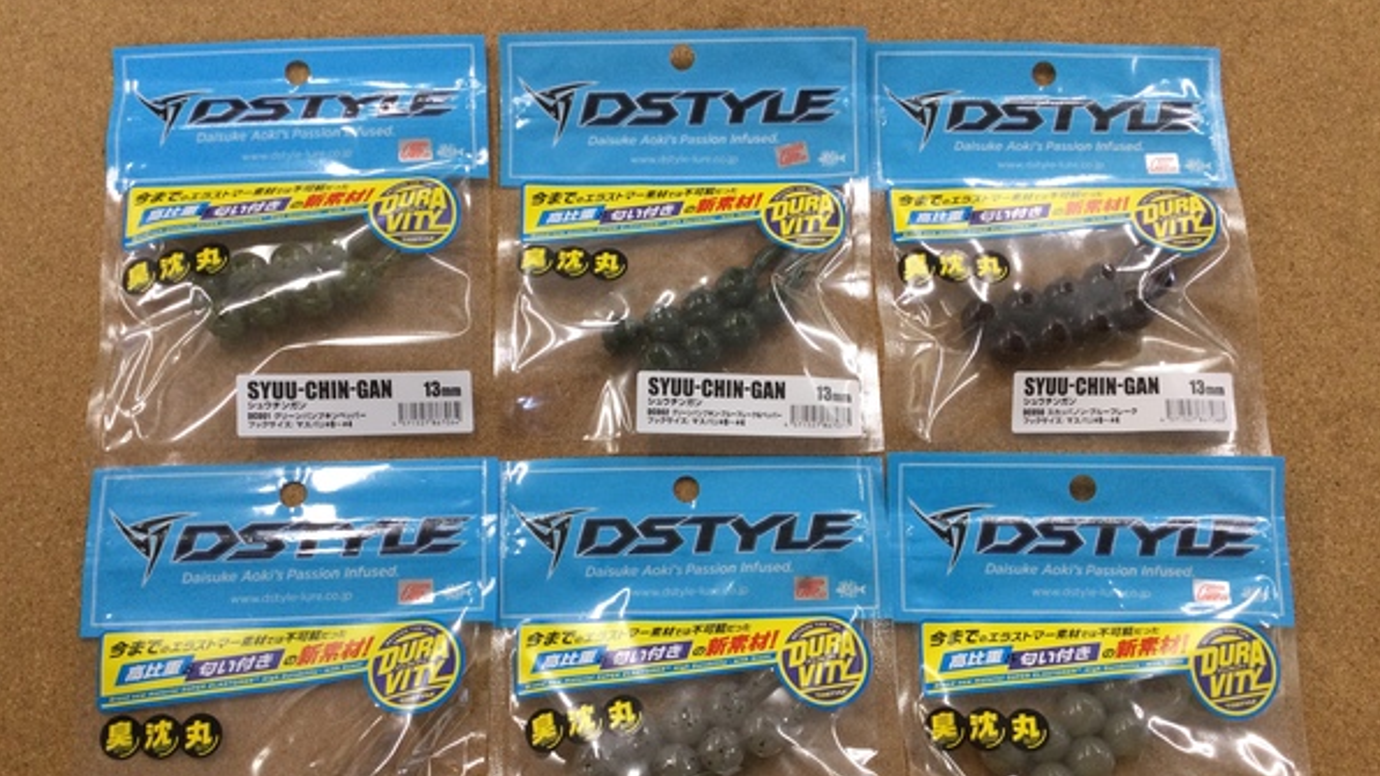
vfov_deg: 34.4
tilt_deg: -76.2
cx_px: 692
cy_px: 491
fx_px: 1244
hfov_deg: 58.0
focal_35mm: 34
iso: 32
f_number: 2.4
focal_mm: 3.3
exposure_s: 1/30
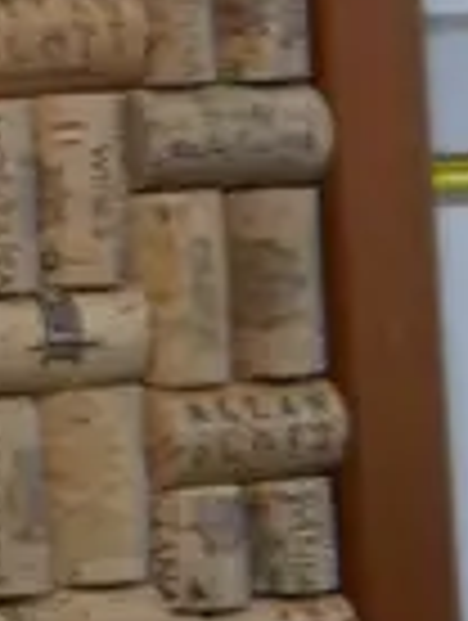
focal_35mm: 252
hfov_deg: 5.4
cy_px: -450
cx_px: -1206
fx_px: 4529
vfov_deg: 7.6
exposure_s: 1/60
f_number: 4
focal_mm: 17
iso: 800
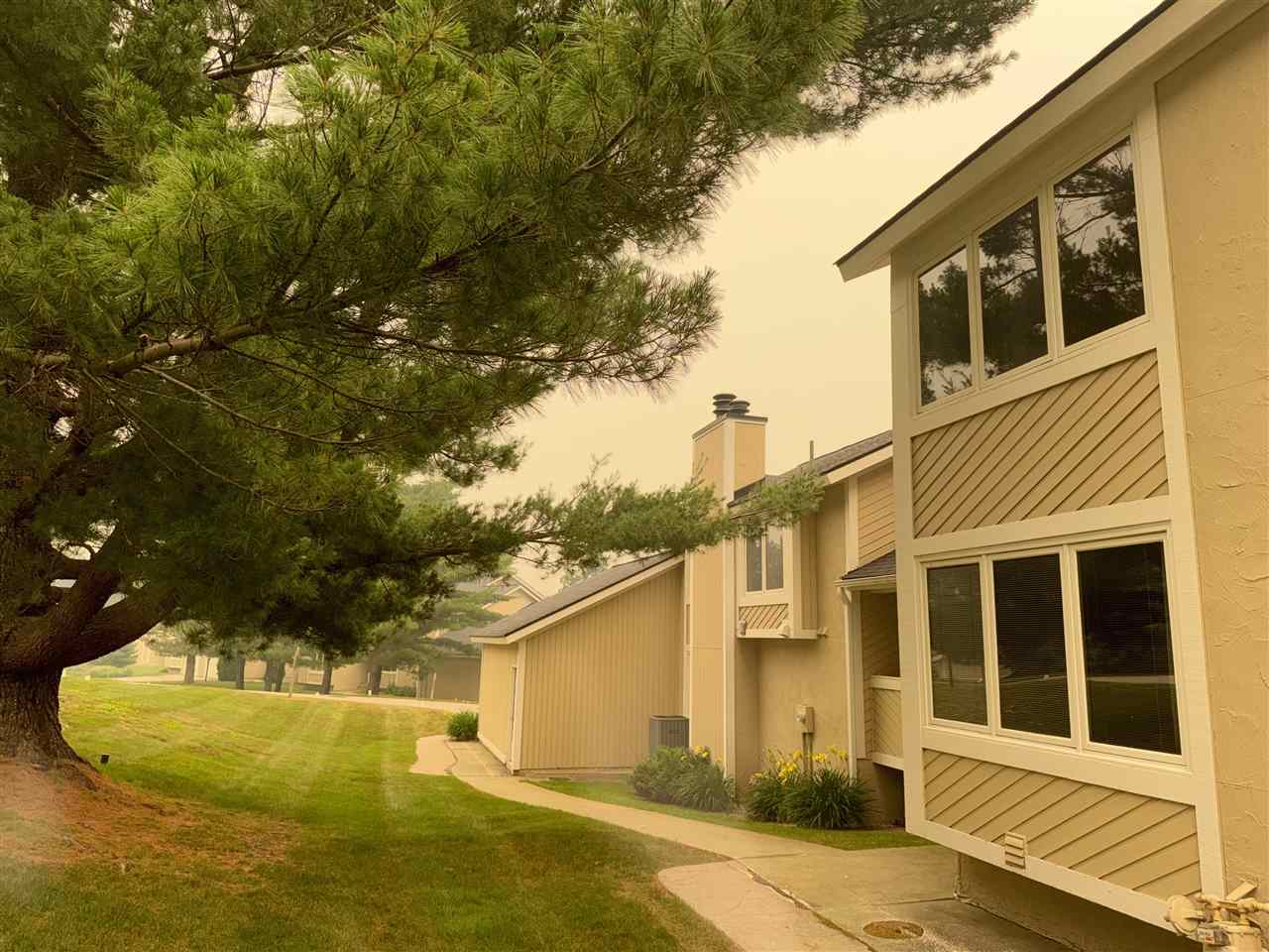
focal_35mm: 24
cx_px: 634
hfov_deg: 71.6
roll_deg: -1.4
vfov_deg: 56.8
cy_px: 476
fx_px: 880
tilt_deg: +10.0
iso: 100
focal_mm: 6.76
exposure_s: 1/1139
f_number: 1.78
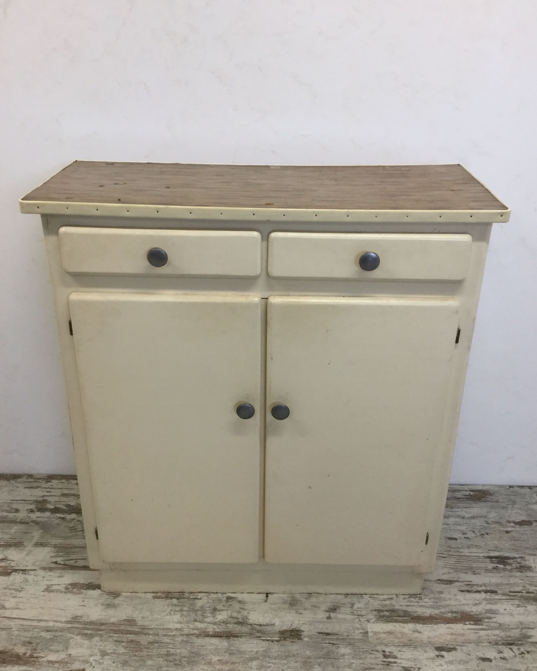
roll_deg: +1.4
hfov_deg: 44.5
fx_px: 656
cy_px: 328
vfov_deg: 54.2
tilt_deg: -26.2
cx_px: 269
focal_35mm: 33
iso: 32
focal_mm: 3.3
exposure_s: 1/33
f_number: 2.4
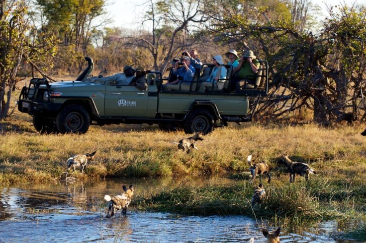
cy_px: 147
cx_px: 122
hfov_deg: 12.3
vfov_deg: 8.2
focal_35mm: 167
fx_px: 1697
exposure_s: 1/500
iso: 800
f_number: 8
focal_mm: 120
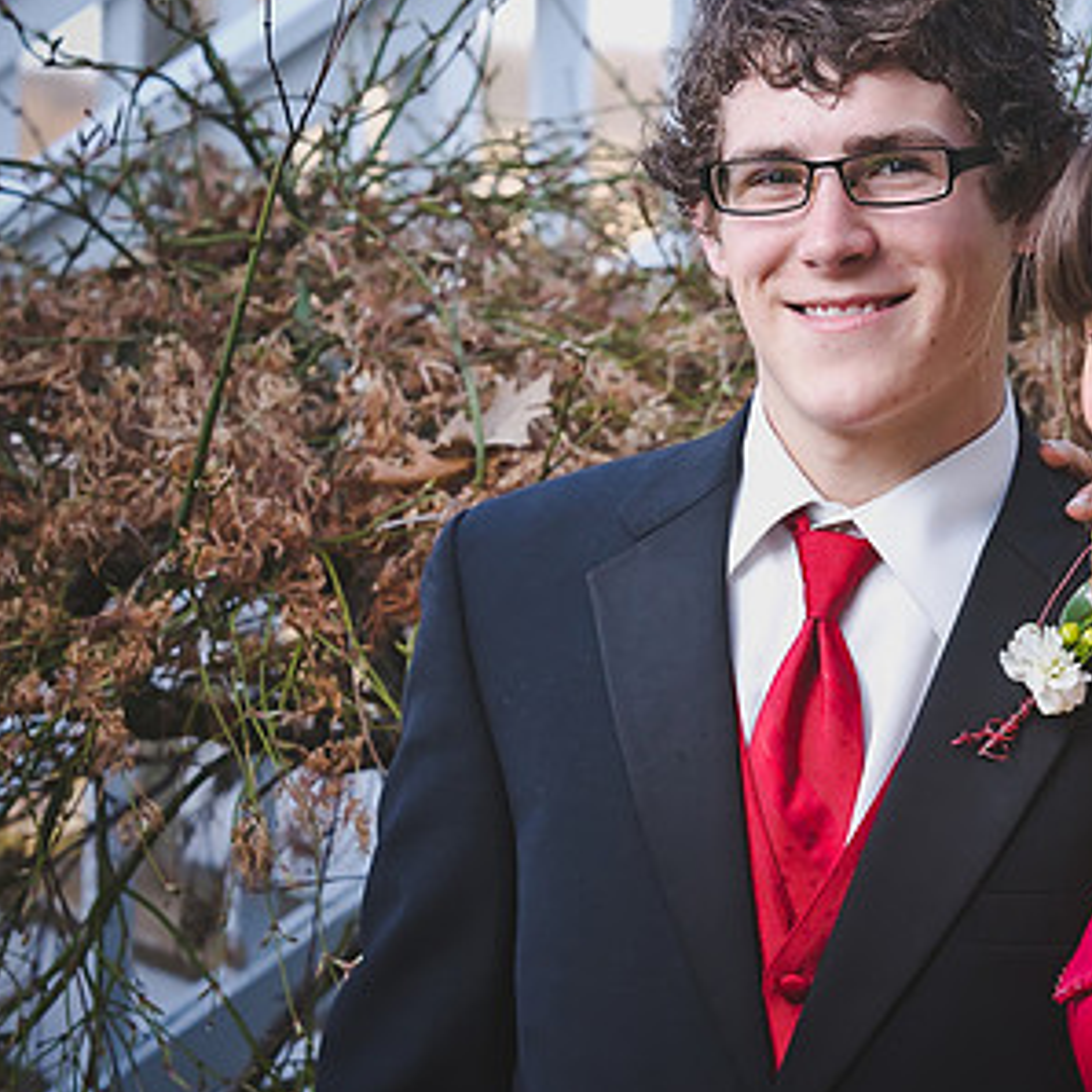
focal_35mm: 174
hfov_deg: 10.0
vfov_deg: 10.0
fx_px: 6210
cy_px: 445
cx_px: 850
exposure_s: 1/160
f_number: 7.1
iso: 500
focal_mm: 105
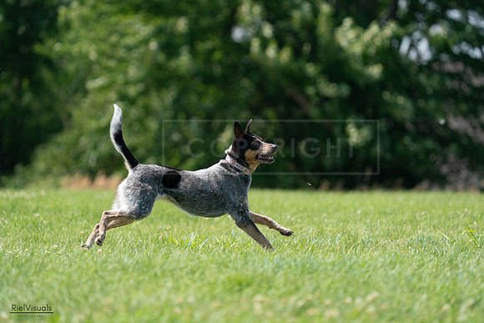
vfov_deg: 3.5
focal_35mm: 388
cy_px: 162
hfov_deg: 5.3
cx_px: 242
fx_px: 5217
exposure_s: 1/4000
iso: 1600
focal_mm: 388
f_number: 6.3
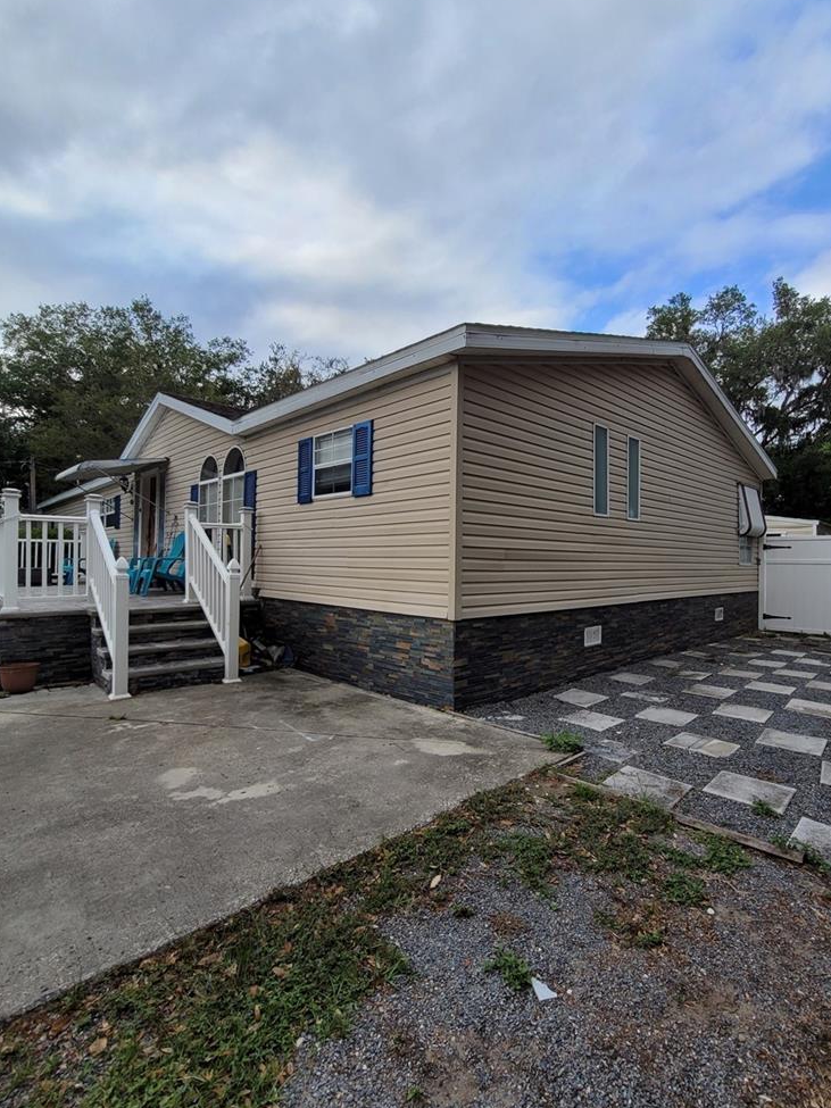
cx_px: 468
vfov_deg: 94.5
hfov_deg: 77.7
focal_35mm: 16
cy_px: 556
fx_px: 512
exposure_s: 1/1038
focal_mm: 1.74
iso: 40
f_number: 2.2
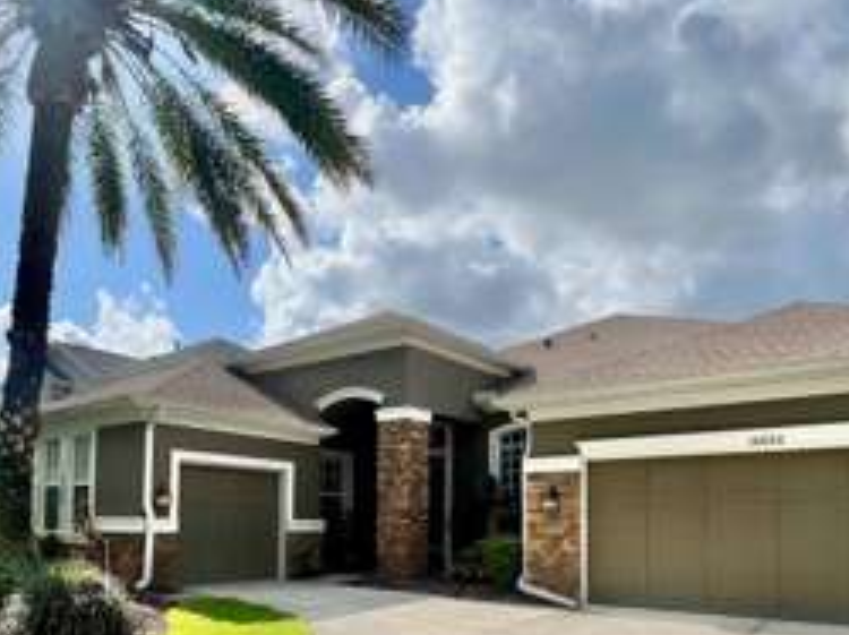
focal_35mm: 25
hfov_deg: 69.4
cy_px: 499
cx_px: 428
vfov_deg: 51.7
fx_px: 613
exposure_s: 1/2016
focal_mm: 1.57
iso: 32
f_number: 1.8
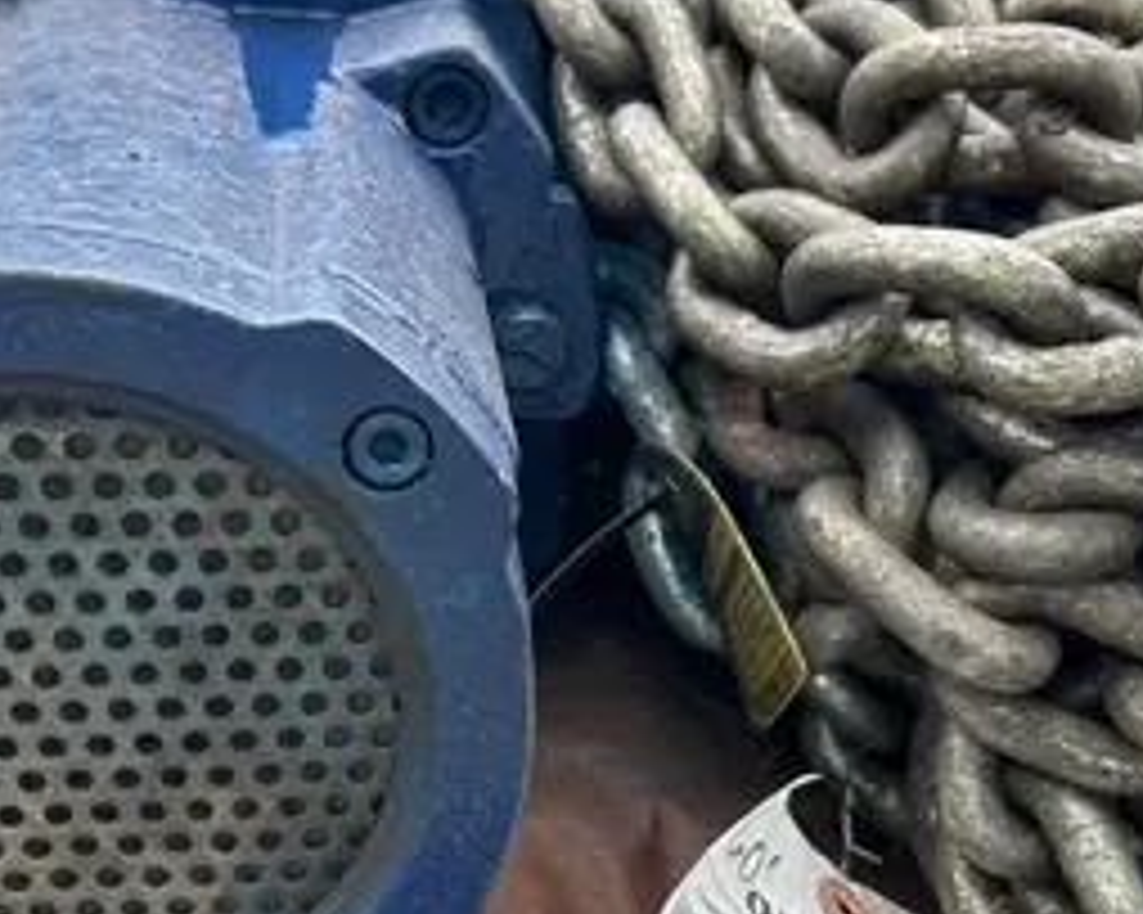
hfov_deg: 34.0
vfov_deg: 27.6
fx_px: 1860
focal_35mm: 55
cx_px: 428
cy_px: 452
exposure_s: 1/924
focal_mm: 5.7
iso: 50
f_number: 1.5
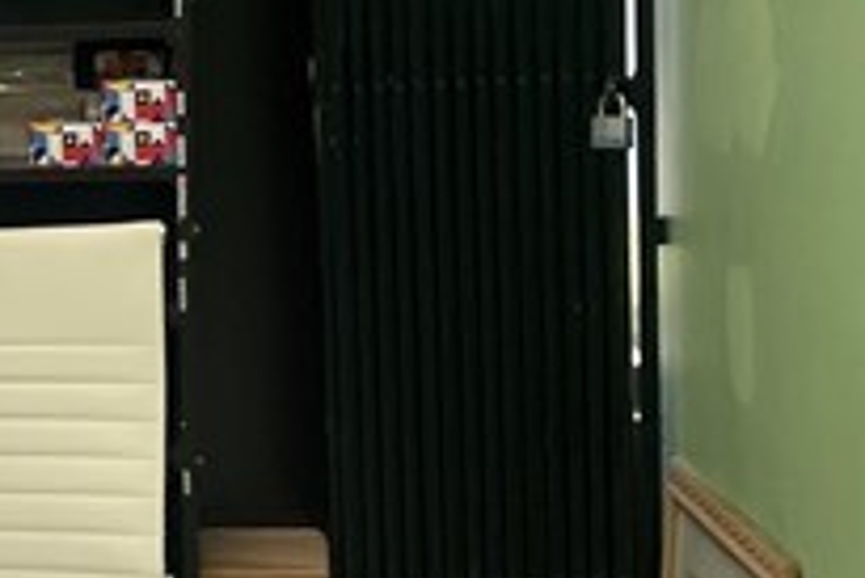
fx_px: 3246
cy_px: 63
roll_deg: -0.5
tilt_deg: -1.6
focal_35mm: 135
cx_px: -451
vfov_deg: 10.1
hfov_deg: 14.2
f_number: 1.5
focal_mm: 5.7
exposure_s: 1/120
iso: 50
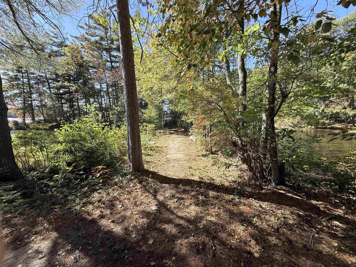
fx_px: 144
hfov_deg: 102.1
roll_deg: -0.6
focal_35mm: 14
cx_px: 178
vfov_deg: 85.7
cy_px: 134
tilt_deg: -6.3
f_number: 2.2
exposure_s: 1/448
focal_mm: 2.22
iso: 50
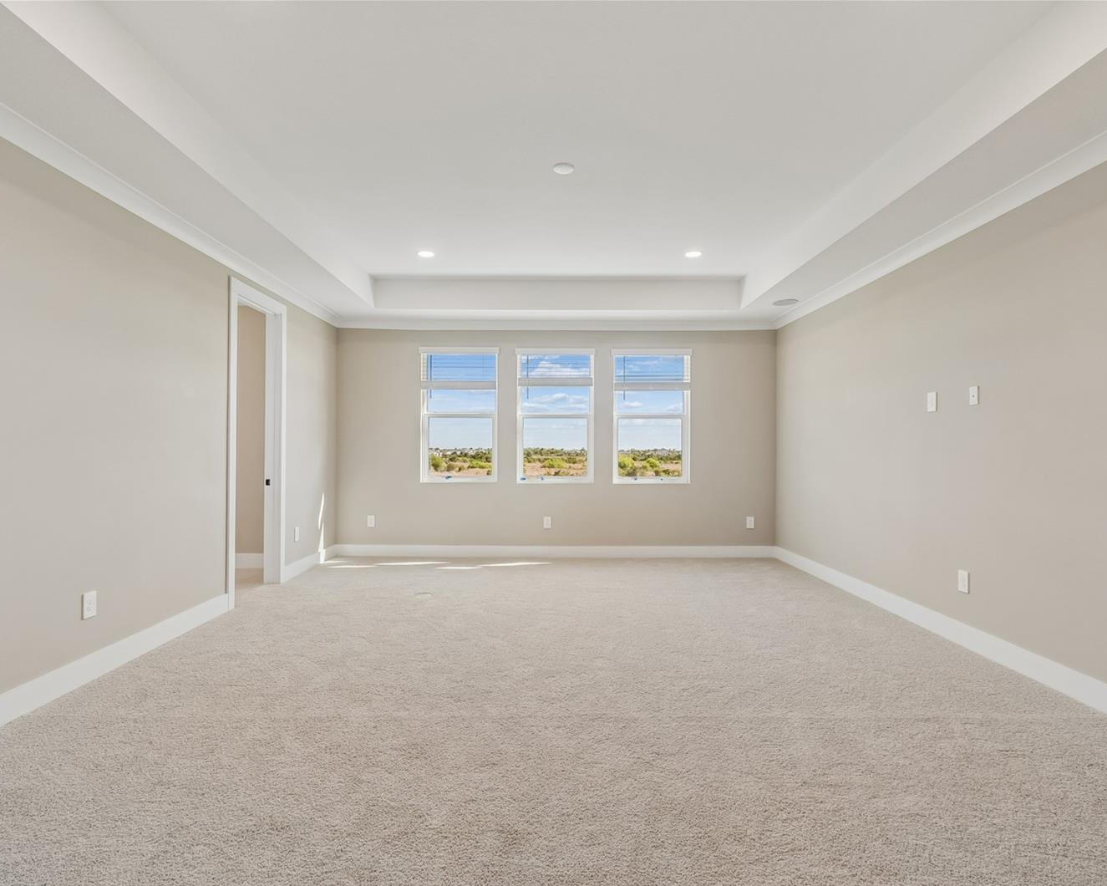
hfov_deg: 89.6
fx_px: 557
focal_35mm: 17
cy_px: 445
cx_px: 555
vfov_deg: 77.0
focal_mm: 10
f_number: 7.1
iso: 100
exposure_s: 1/125
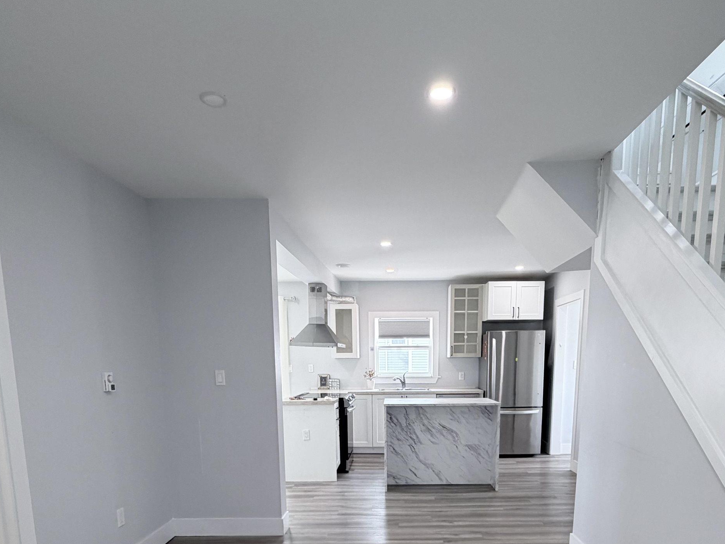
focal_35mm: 23
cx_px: 394
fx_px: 482
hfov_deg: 73.8
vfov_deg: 54.7
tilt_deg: -8.9
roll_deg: +1.1
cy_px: 438
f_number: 2.2
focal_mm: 2.22
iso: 160
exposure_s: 1/120
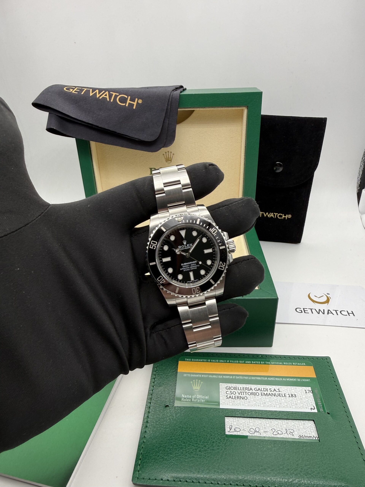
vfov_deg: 71.6
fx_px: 337
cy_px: 244
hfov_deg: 56.8
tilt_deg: -29.3
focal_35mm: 24
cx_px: 182
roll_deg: +2.1
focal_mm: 2.22
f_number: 2.2
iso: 40
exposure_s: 1/142
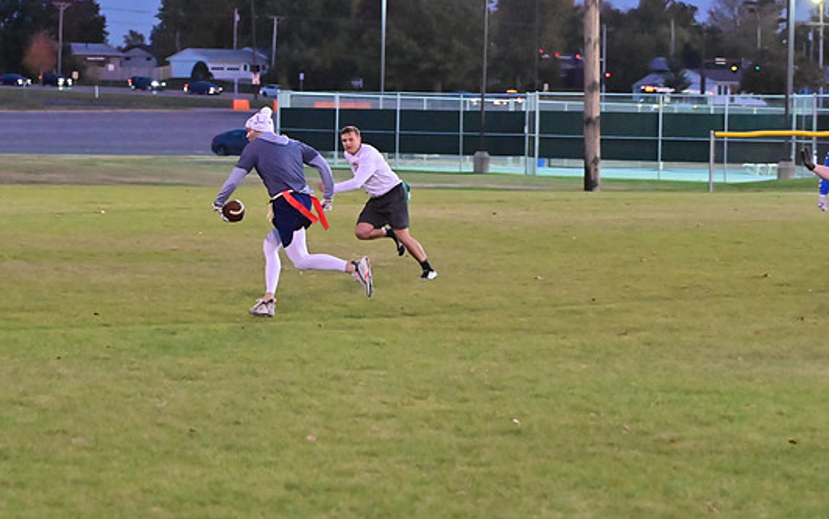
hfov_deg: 16.1
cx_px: 394
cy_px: 228
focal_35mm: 130
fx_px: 2938
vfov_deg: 10.1
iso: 6400
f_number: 4
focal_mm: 78
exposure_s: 1/500
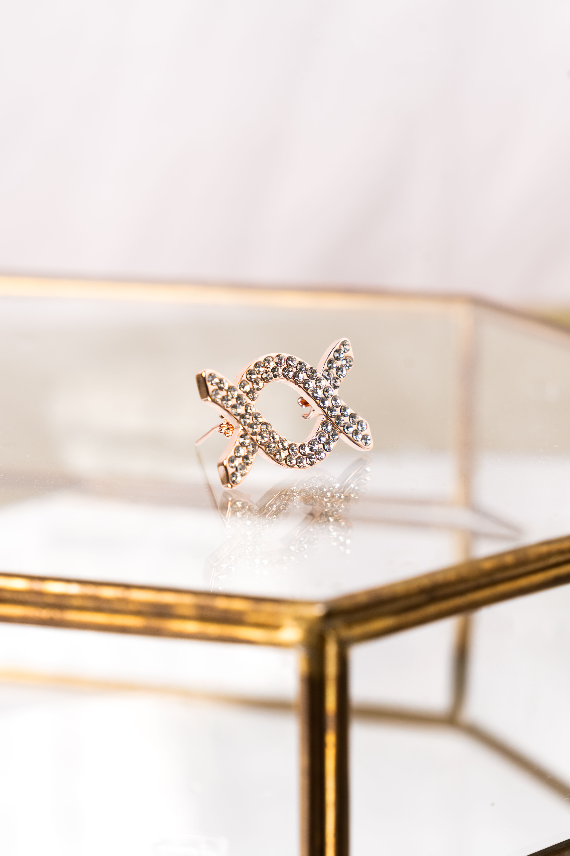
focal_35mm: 70
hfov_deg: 19.5
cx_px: 285
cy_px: 428
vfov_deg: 28.8
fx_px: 1662
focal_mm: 70
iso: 250
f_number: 7.1
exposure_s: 1/125
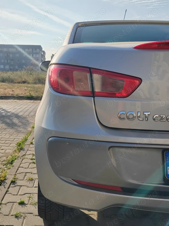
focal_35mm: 38
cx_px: 59
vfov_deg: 48.9
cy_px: 101
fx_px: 247
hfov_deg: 37.4
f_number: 1.9
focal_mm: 5.52
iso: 101
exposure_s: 1/2419
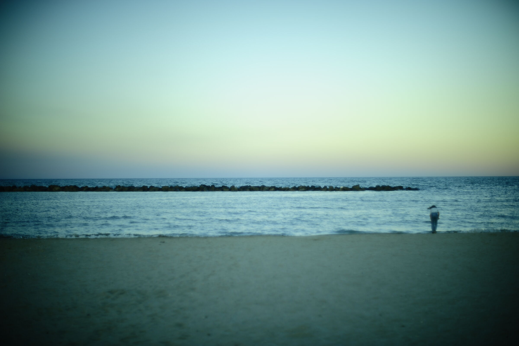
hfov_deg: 39.6
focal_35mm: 50
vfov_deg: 27.0
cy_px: 173
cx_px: 260
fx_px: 720
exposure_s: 1/400
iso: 200
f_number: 1.4
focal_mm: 50
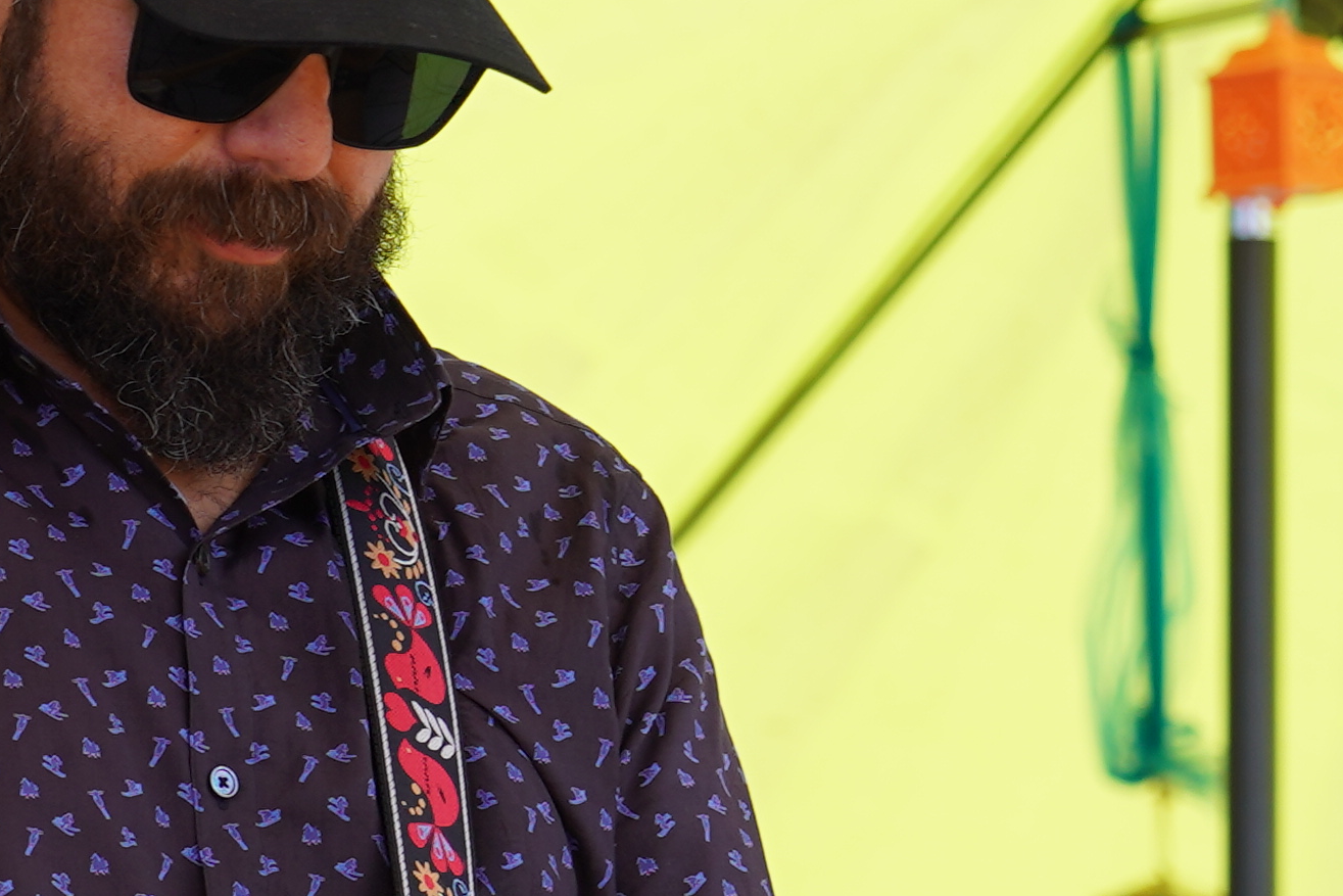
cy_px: 393
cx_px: 115
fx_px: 17870
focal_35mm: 479
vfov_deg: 2.9
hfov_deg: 4.3
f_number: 5
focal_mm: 105
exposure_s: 1/250
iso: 100
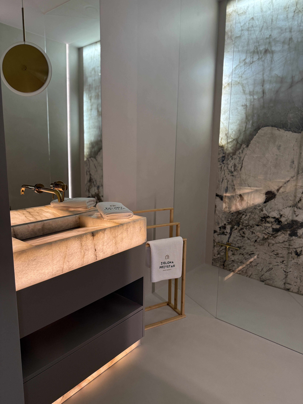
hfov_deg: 56.8
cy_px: 202
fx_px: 280
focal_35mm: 24
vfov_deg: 71.6
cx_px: 152
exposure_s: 1/107
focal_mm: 6.76
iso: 200
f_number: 1.78
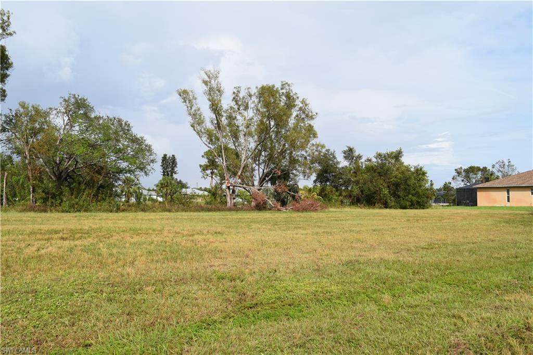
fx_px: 400
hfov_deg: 67.4
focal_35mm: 27
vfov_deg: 47.9
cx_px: 266
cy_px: 178
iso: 200
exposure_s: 1/400
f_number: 10
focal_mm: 18
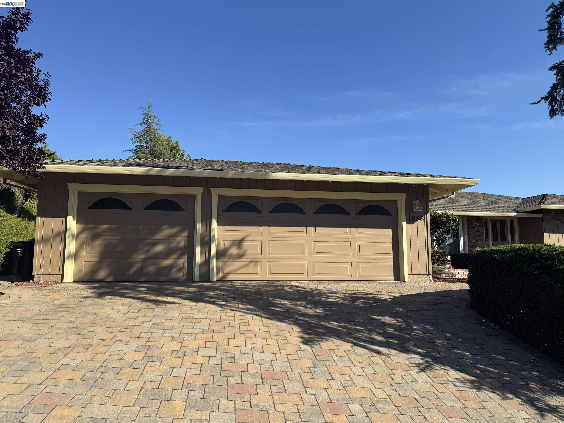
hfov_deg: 71.6
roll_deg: +0.0
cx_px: 282
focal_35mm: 24
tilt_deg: +6.5
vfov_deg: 56.8
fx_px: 391
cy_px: 212
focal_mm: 6.76
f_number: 1.78
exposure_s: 1/3802
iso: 80
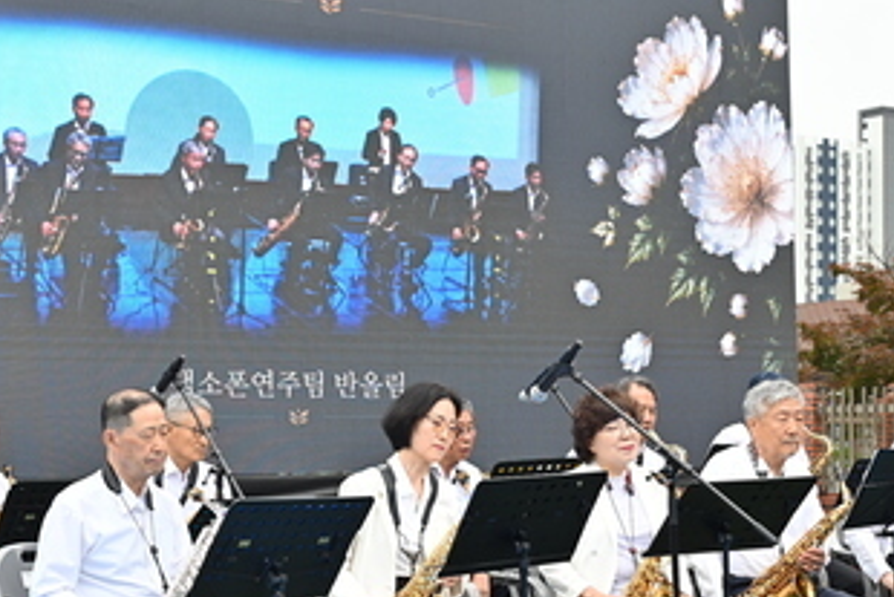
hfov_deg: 24.5
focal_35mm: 83
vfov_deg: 16.4
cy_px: 391
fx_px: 2062
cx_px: 482
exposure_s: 1/250
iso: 500
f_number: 5.6
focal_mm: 41
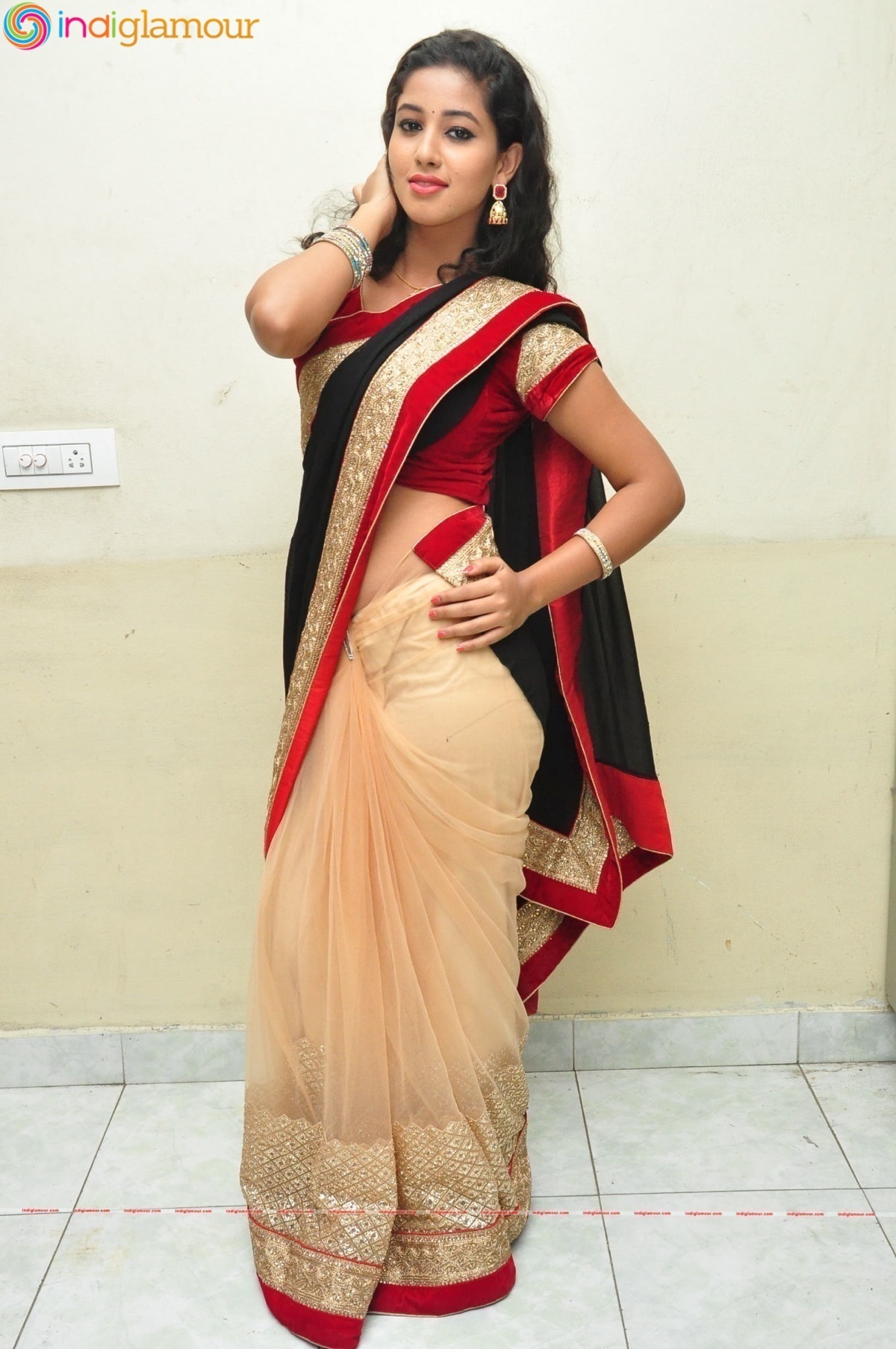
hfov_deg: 35.4
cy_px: 674
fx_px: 1404
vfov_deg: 51.3
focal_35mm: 38
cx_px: 448
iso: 1600
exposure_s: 1/125
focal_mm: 25
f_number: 7.1
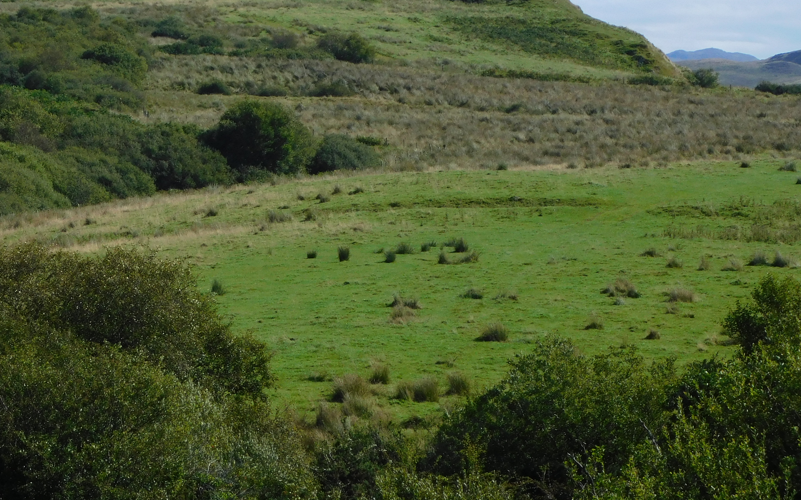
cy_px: 138
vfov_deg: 4.7
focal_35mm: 281
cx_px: 225
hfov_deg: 7.5
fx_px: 6134
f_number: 5.4
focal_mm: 32.7
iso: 125
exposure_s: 1/640
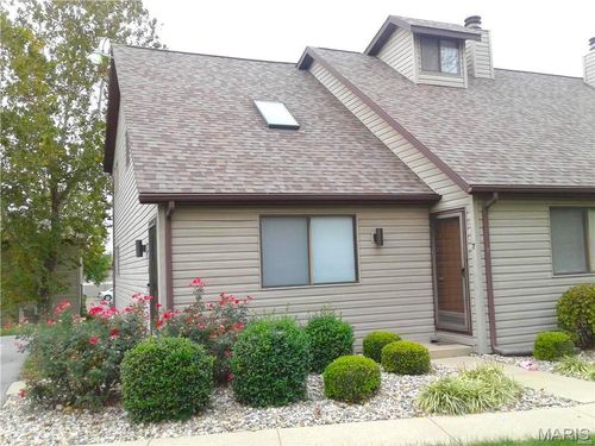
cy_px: 223
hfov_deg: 55.4
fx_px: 567
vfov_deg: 42.9
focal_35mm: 33
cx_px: 298
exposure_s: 1/216
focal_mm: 3.3
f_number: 2.2
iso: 50
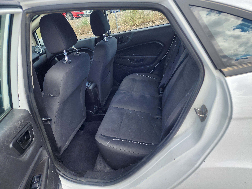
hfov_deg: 73.9
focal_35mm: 23
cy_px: 94
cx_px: 126
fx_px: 167
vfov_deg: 58.9
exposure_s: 1/180
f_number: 1.8
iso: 16
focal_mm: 6.4
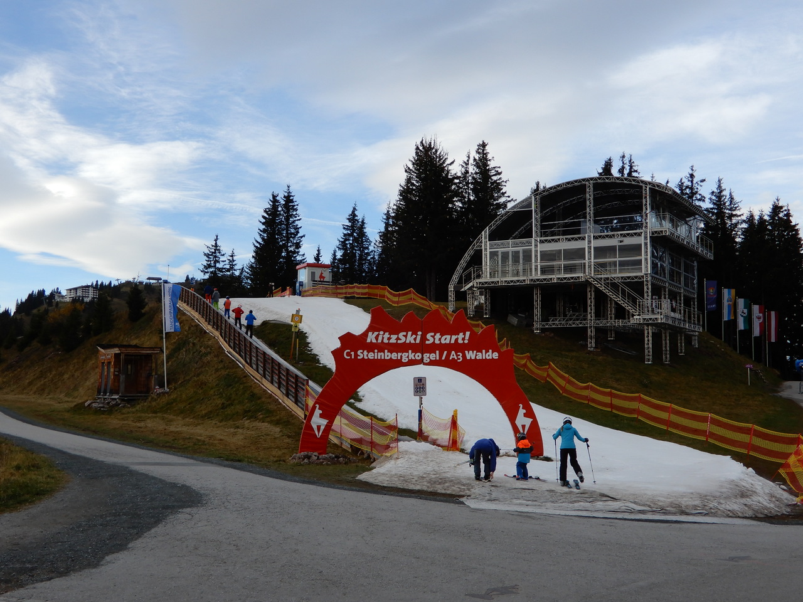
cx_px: 402
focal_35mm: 42
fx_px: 974
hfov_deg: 44.8
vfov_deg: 34.3
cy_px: 301
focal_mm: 7.5
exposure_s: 1/400
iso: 80
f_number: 4
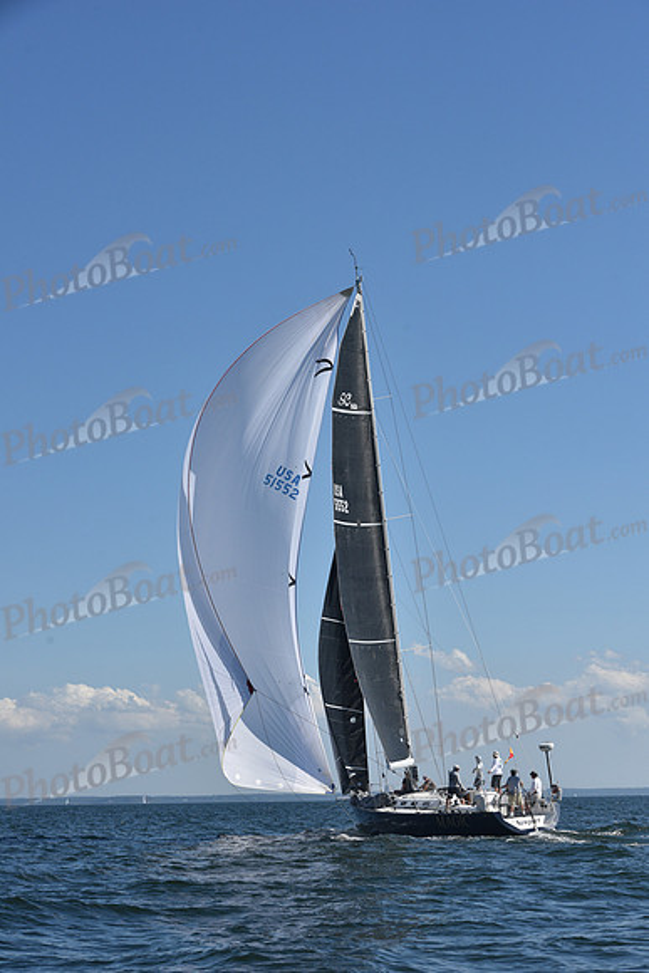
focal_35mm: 70
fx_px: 1892
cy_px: 486
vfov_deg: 28.8
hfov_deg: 19.5
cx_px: 324
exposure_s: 1/1250
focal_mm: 70
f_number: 10
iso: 320
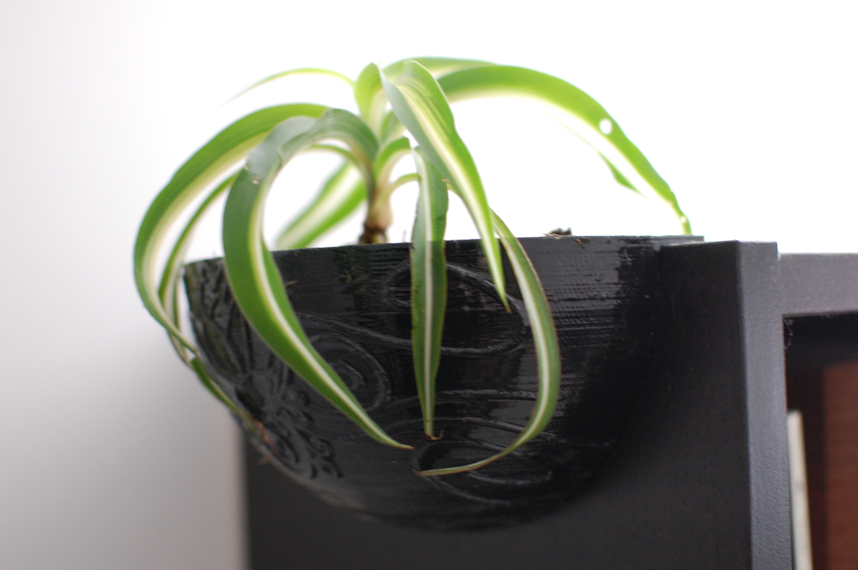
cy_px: 285
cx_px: 429
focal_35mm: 52
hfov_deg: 37.9
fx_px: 1250
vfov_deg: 25.7
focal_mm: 35
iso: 800
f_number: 2.5
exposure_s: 1/25
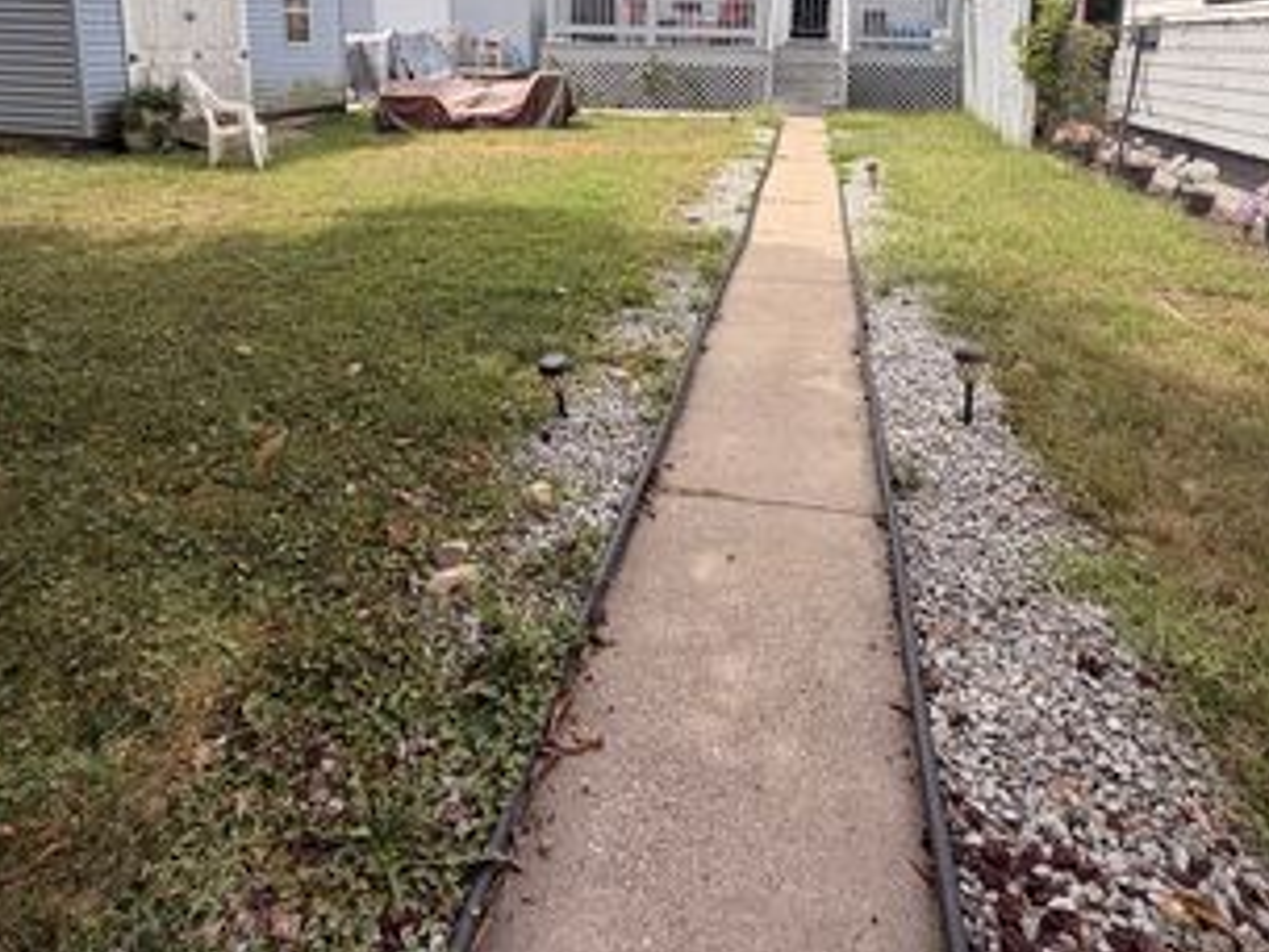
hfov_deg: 73.9
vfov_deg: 55.1
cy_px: 203
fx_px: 843
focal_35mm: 23
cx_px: 664
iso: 40
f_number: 2.2
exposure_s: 1/770
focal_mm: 2.22
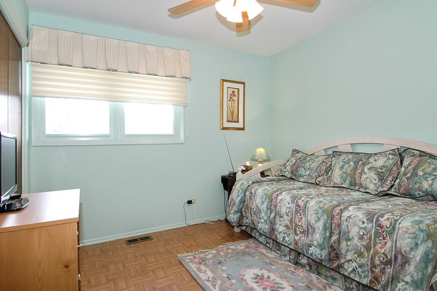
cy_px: 146
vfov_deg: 67.3
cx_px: 218
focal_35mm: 18
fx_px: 218
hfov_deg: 90.0
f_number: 8
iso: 800
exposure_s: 1/20
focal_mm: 12
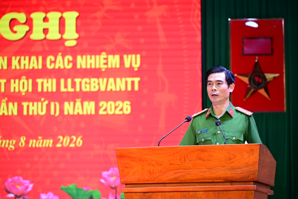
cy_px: 100
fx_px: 993
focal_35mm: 120
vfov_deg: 11.4
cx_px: 149
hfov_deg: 17.1
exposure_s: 1/125
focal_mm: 120
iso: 1250
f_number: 4
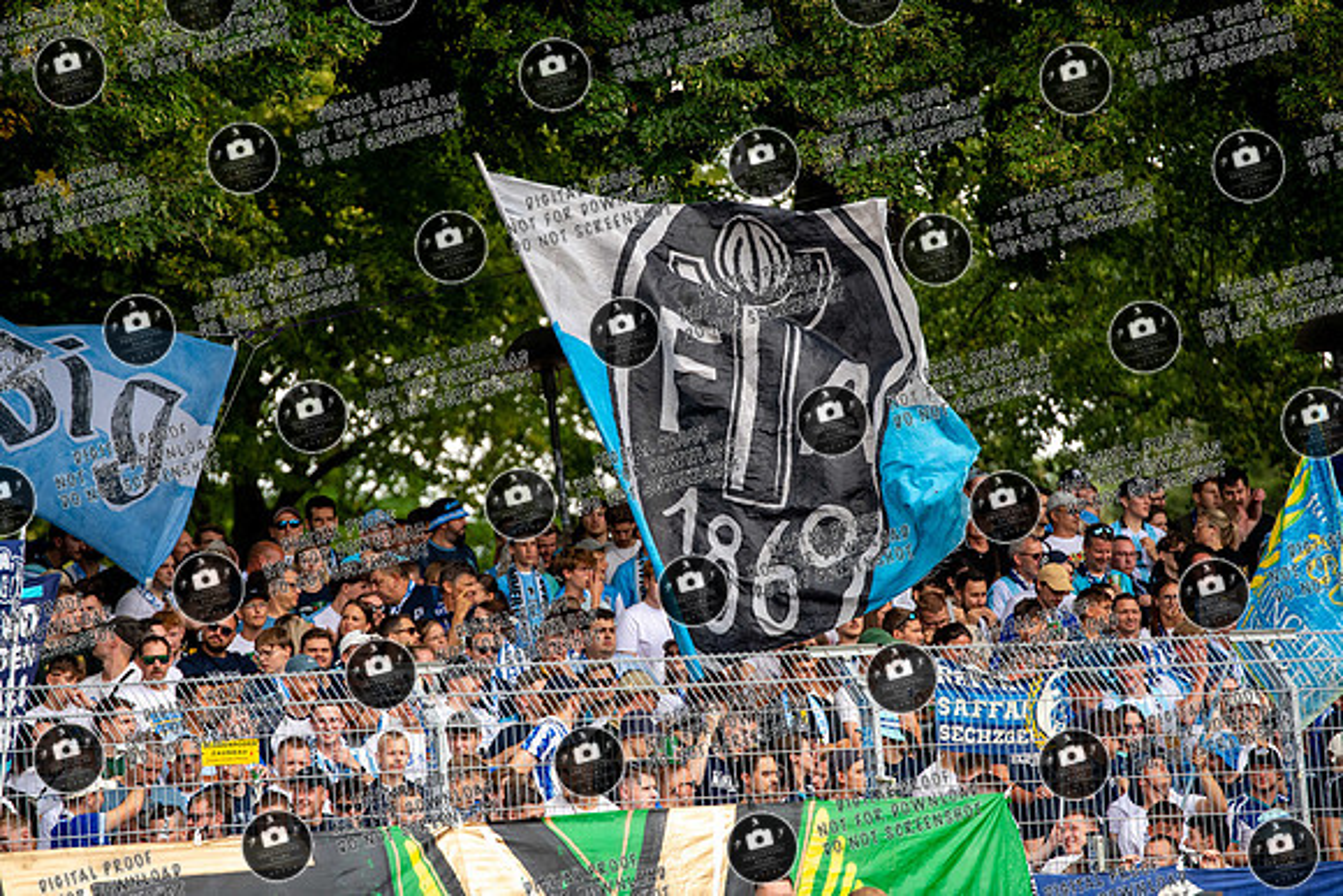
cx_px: 672
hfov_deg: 10.3
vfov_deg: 6.9
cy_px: 448
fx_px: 7463
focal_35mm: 200
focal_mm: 200
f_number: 3.5
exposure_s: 1/1250
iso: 400
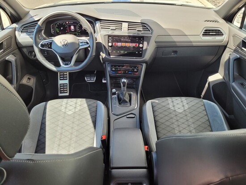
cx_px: 123
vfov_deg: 53.1
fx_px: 185
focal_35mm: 26
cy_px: 92
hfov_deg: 67.3
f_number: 1.8
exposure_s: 1/112
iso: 40
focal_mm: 5.4
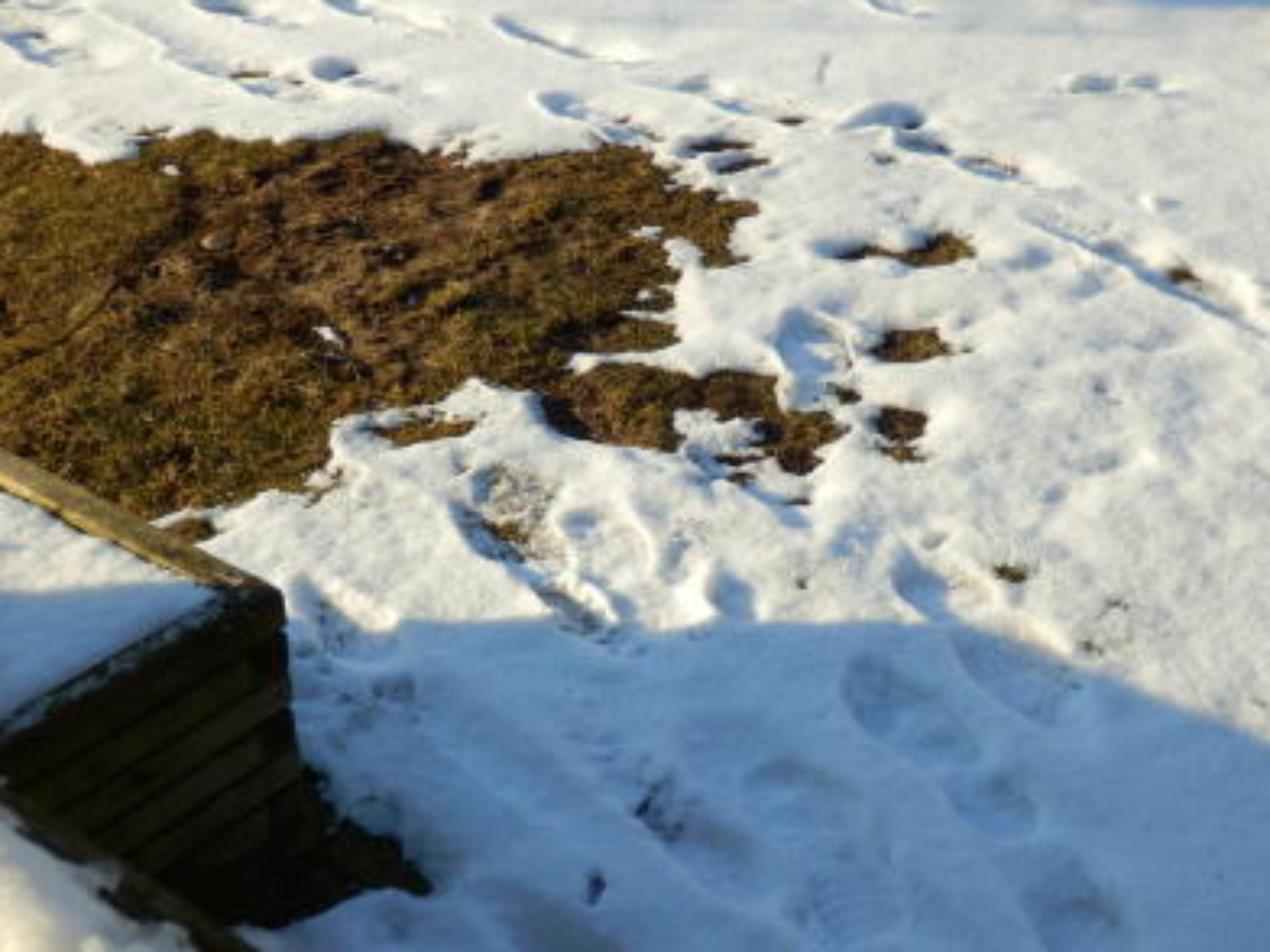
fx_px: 1834
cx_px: 632
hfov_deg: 38.2
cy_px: 479
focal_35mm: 50
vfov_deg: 29.1
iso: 80
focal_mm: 8.9
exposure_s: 1/500
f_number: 4
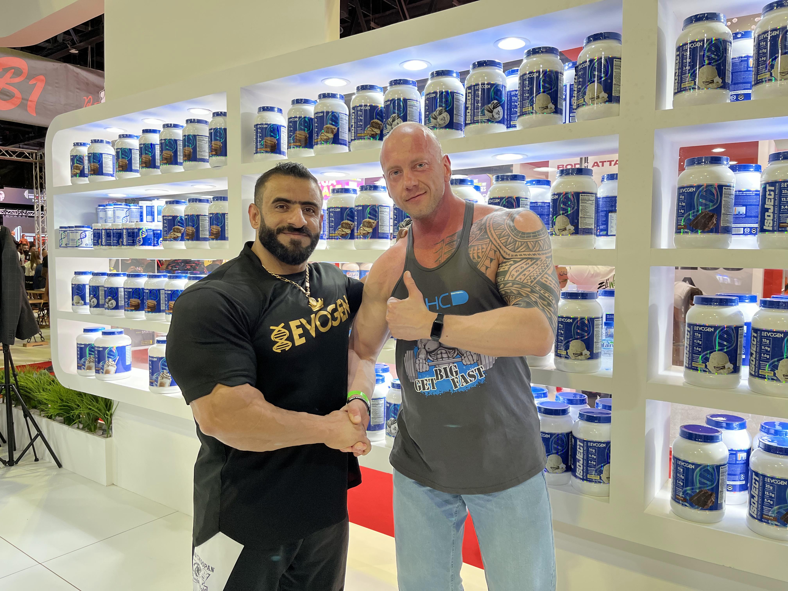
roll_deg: +0.3
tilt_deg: -4.3
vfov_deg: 53.1
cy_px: 296
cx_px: 394
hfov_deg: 67.3
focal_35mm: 26
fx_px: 592
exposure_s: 1/100
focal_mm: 5.1
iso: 125
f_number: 1.6
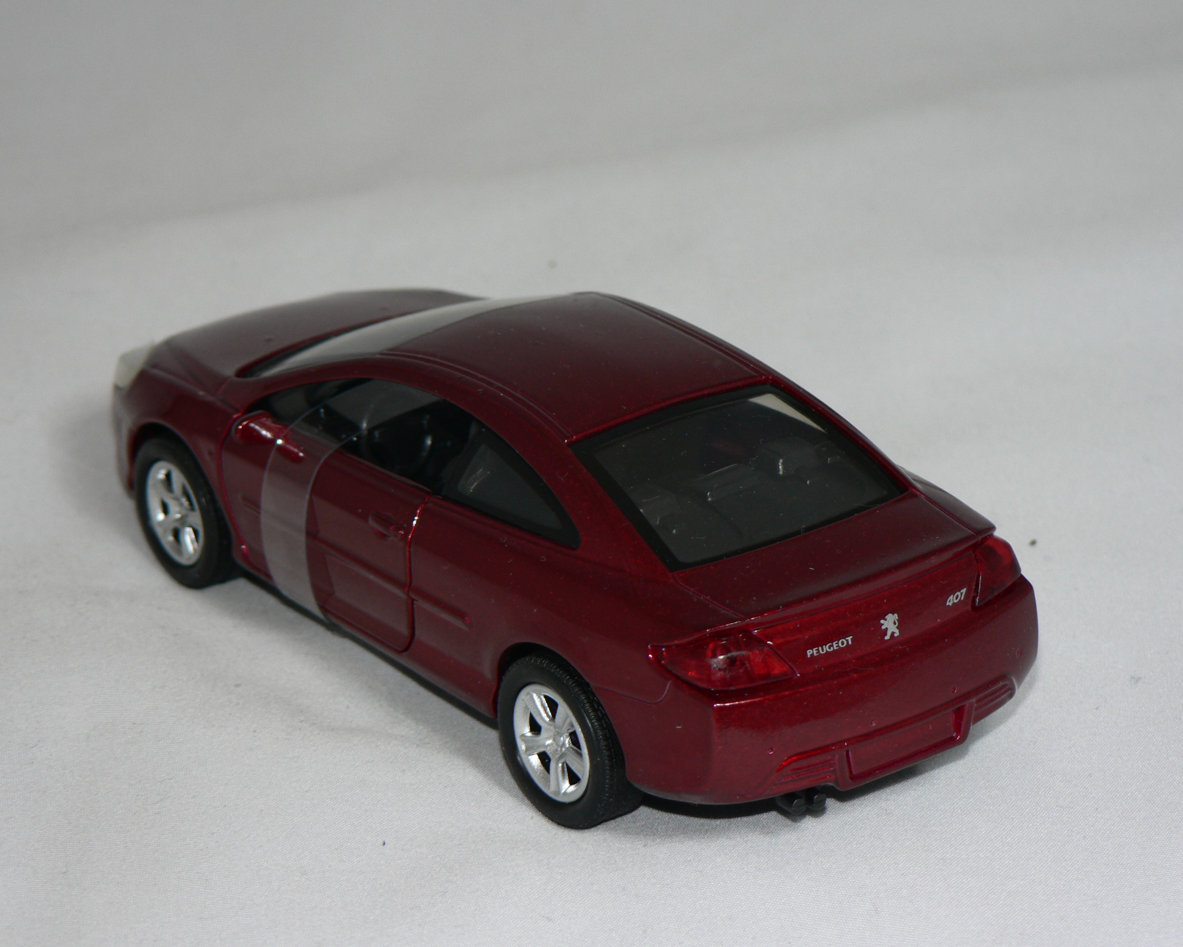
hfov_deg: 18.5
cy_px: 476
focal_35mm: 104
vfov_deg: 14.8
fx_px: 3641
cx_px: 559
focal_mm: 16.5
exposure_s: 1/60
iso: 80
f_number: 3.2
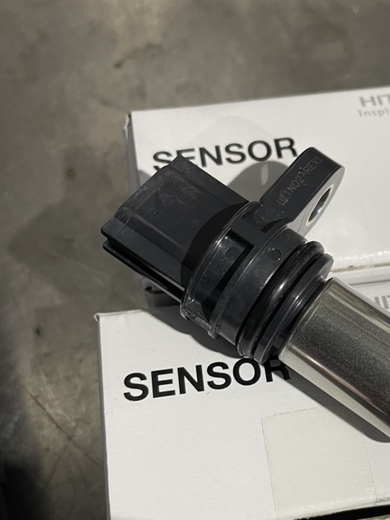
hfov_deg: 34.4
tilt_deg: -68.3
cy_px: 336
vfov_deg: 45.3
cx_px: 289
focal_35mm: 41
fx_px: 616
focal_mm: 4.2
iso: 125
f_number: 1.6
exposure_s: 1/60
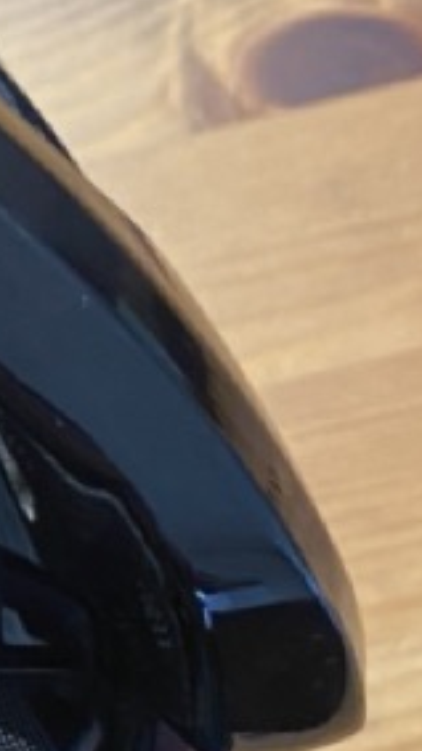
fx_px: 2549
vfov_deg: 16.8
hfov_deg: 8.7
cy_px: 395
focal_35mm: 128
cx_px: -544
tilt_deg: -73.3
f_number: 1.8
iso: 160
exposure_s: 1/60
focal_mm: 4.25
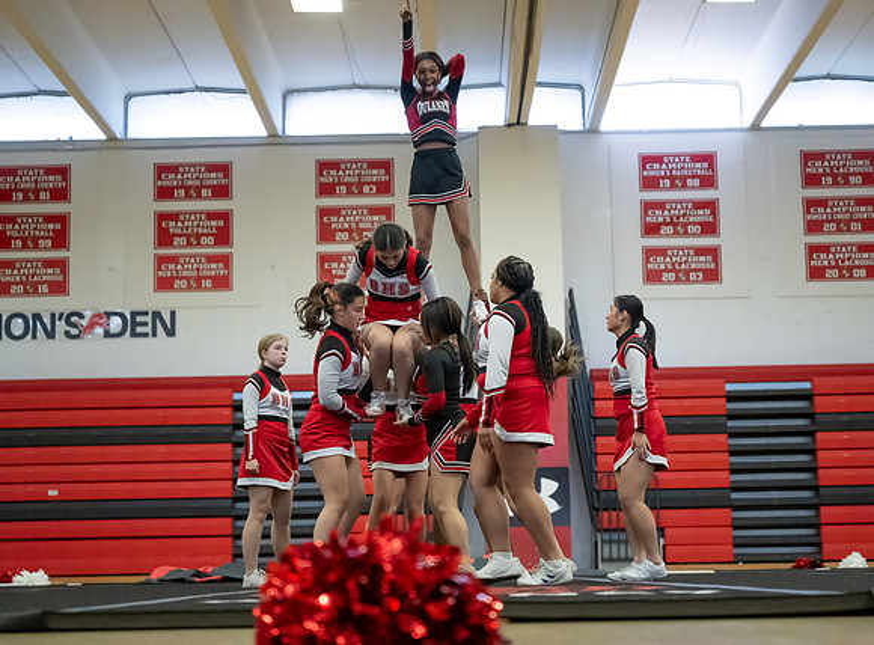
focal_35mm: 61
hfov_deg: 32.0
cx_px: 448
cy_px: 341
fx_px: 1523
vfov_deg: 23.9
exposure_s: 1/800
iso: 7200
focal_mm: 52
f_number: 2.8
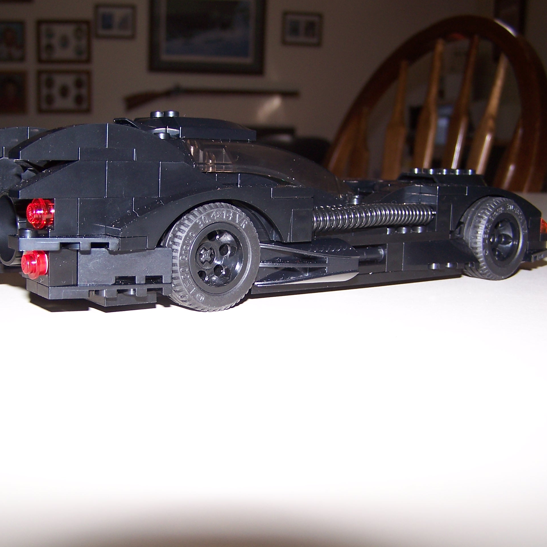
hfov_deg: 37.5
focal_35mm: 45
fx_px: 805
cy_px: 274
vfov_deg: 37.6
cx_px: 232
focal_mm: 6.3
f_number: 2.8
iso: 80
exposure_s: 1/60
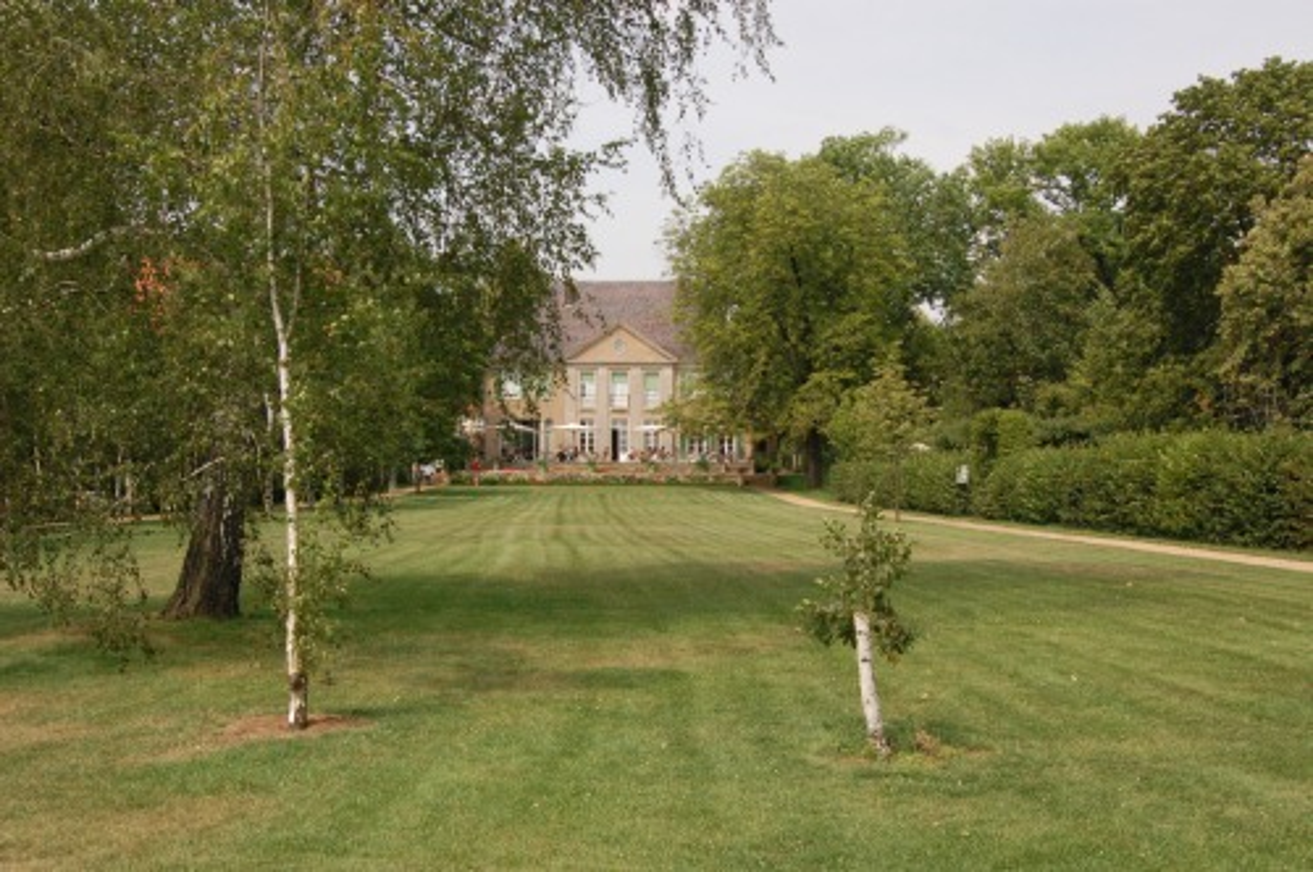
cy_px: 436
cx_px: 656
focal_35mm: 39
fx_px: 1421
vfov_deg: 34.1
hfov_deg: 49.6
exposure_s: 1/800
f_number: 14
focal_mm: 26
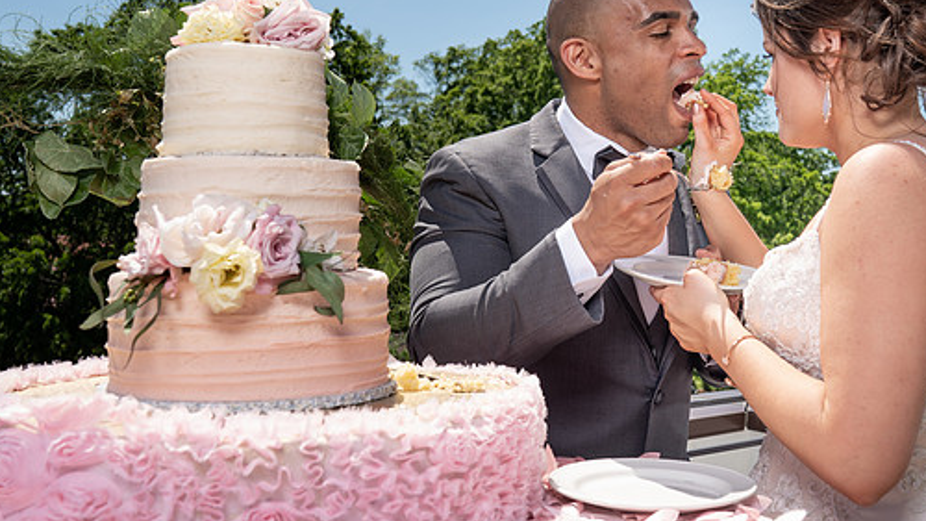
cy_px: 180
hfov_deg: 45.3
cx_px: 541
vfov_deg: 26.4
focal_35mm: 45
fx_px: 1105
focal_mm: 35
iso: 50
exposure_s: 1/250
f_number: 7.1
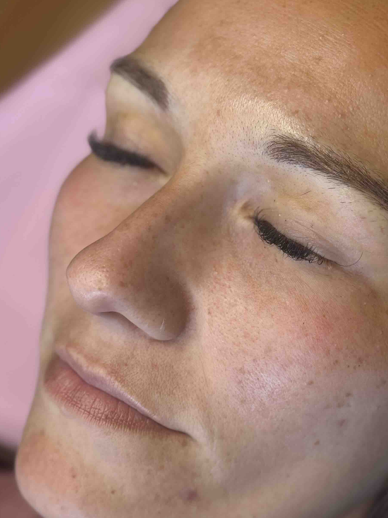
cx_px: 263
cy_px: 209
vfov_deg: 24.4
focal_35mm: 80
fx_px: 1196
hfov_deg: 18.4
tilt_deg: -52.4
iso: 64
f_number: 1.78
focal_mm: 6.76
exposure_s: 1/120
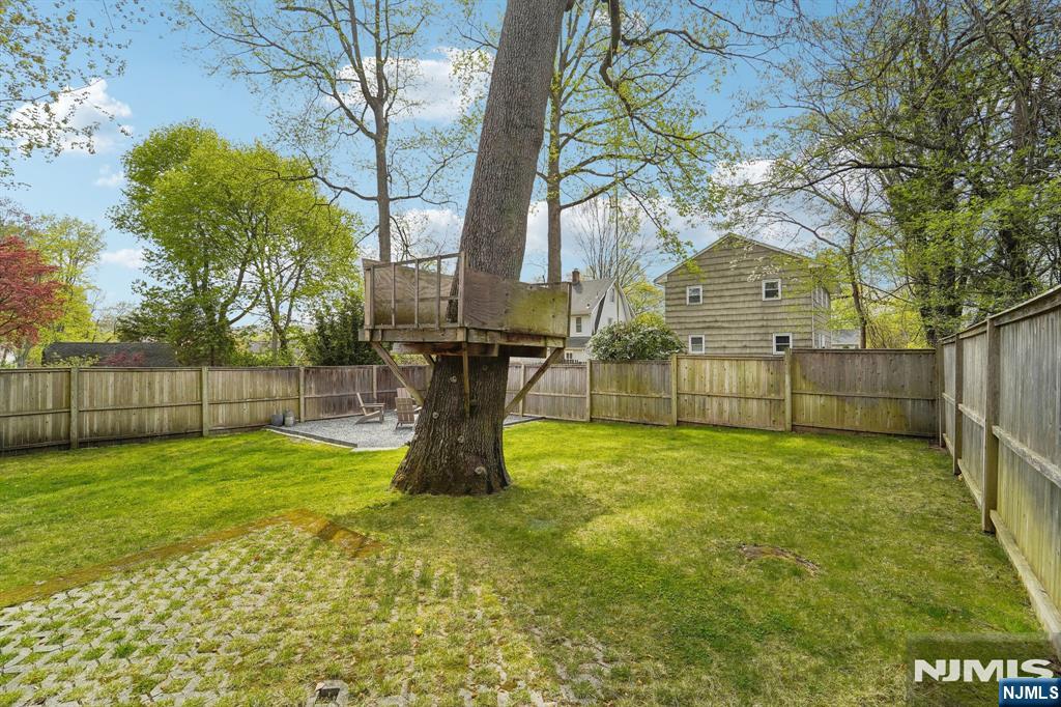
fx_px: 412
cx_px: 530
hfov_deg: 104.3
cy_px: 354
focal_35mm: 14
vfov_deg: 81.2
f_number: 8
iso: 400
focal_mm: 14
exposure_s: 1/500
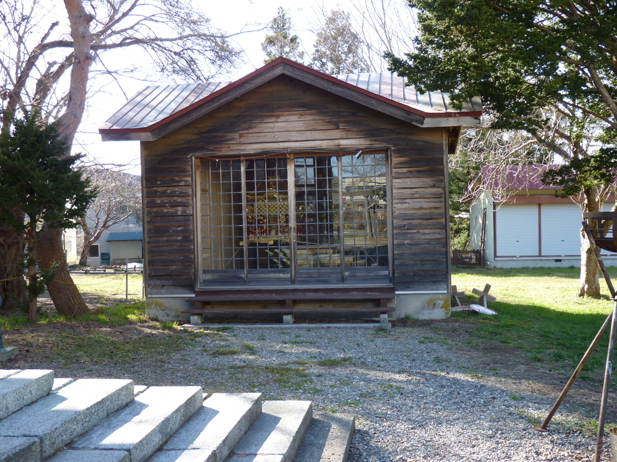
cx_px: 308
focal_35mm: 41
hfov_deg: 45.8
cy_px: 231
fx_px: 731
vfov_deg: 35.1
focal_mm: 7.3
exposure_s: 1/100
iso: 80
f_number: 3
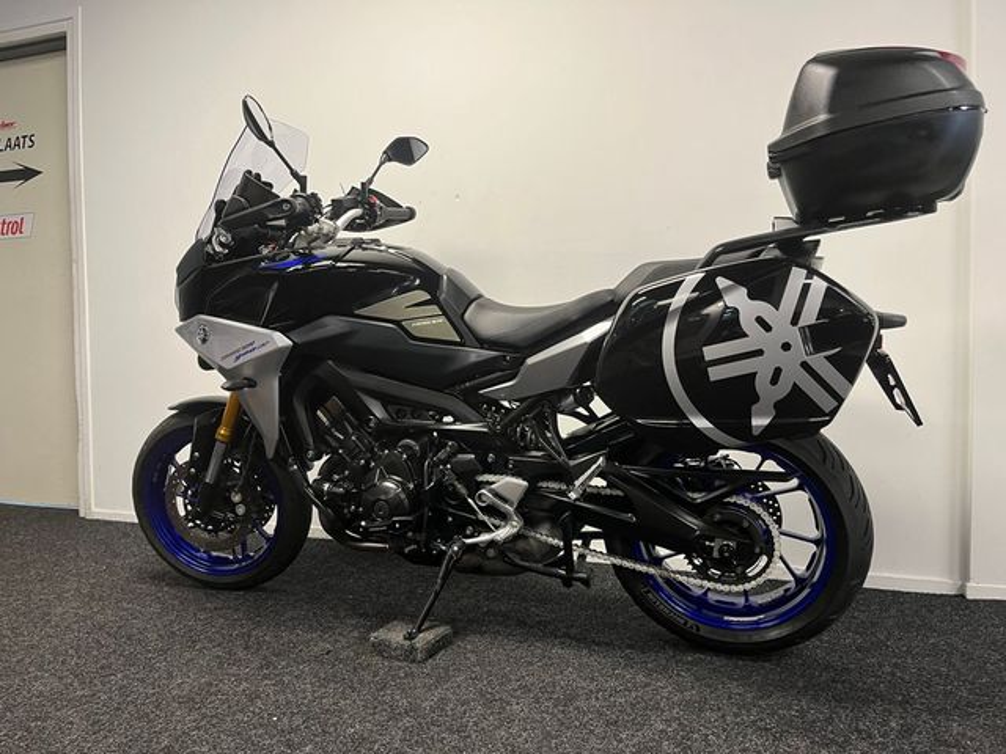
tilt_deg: -1.7
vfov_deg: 53.1
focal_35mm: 26
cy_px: 377
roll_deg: +0.6
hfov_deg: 67.3
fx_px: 756
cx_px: 503
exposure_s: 1/50
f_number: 1.6
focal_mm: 5.1
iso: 100
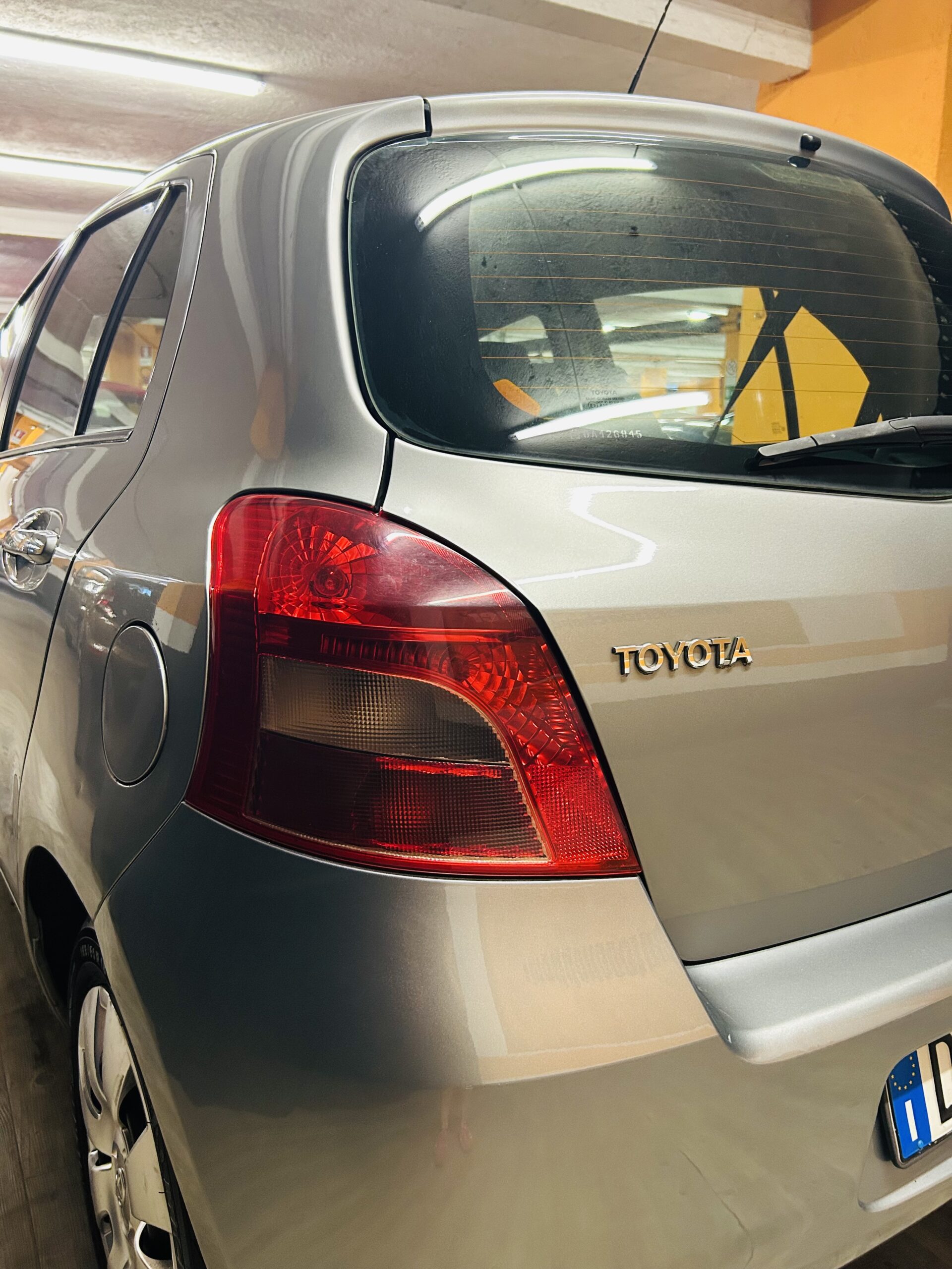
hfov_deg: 53.1
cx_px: 476
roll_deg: -1.5
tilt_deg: -12.7
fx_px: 953
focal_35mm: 26
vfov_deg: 67.3
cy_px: 634
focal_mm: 5.7
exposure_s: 1/50
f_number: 1.5
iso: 320
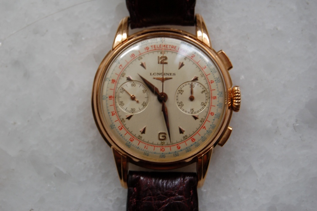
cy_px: 106
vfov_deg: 16.5
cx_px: 158
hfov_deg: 24.6
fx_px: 726
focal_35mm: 82
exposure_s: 1/60
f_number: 7.1
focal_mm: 55
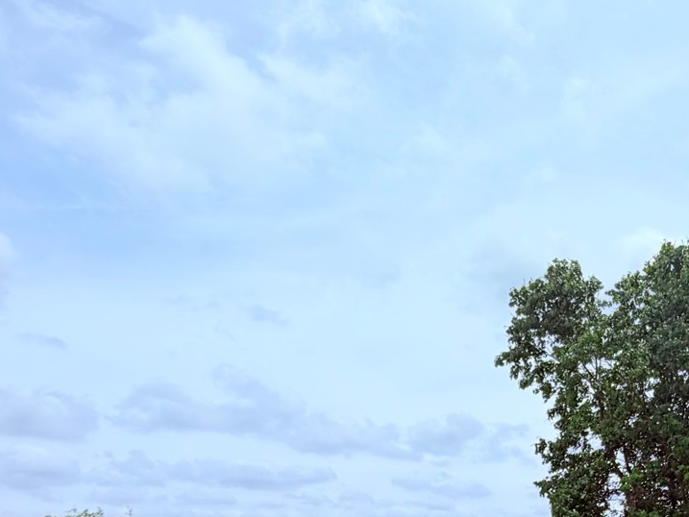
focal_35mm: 40
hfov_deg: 45.6
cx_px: 494
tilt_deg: +8.3
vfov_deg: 34.1
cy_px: 459
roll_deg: +1.2
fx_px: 796
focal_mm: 2.22
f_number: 2.2
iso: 20
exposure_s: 1/2024
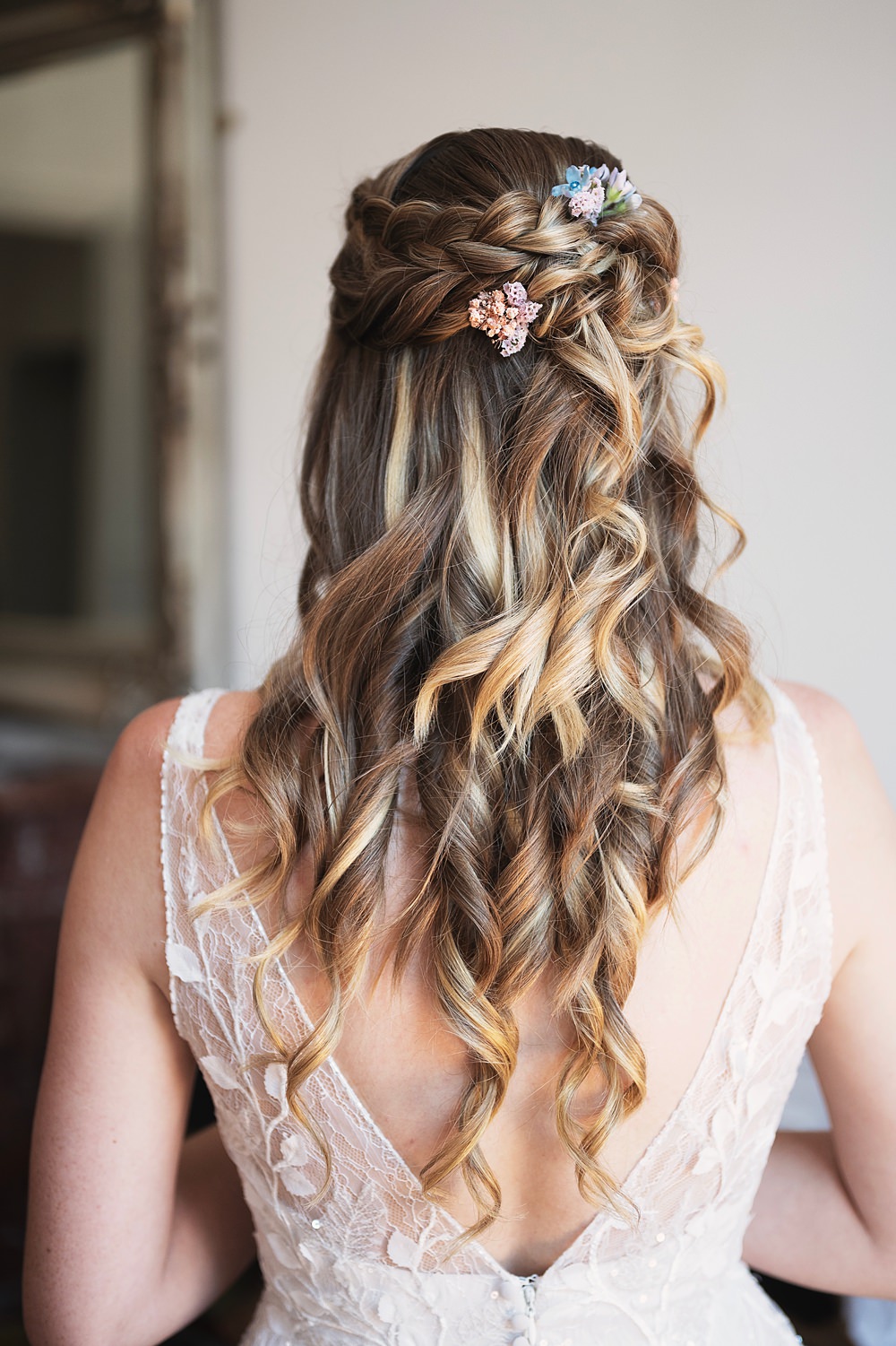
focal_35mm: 50
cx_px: 448
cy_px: 673
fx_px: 1867
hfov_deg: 27.0
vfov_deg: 39.6
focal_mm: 50
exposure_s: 1/640
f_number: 1.8
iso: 640
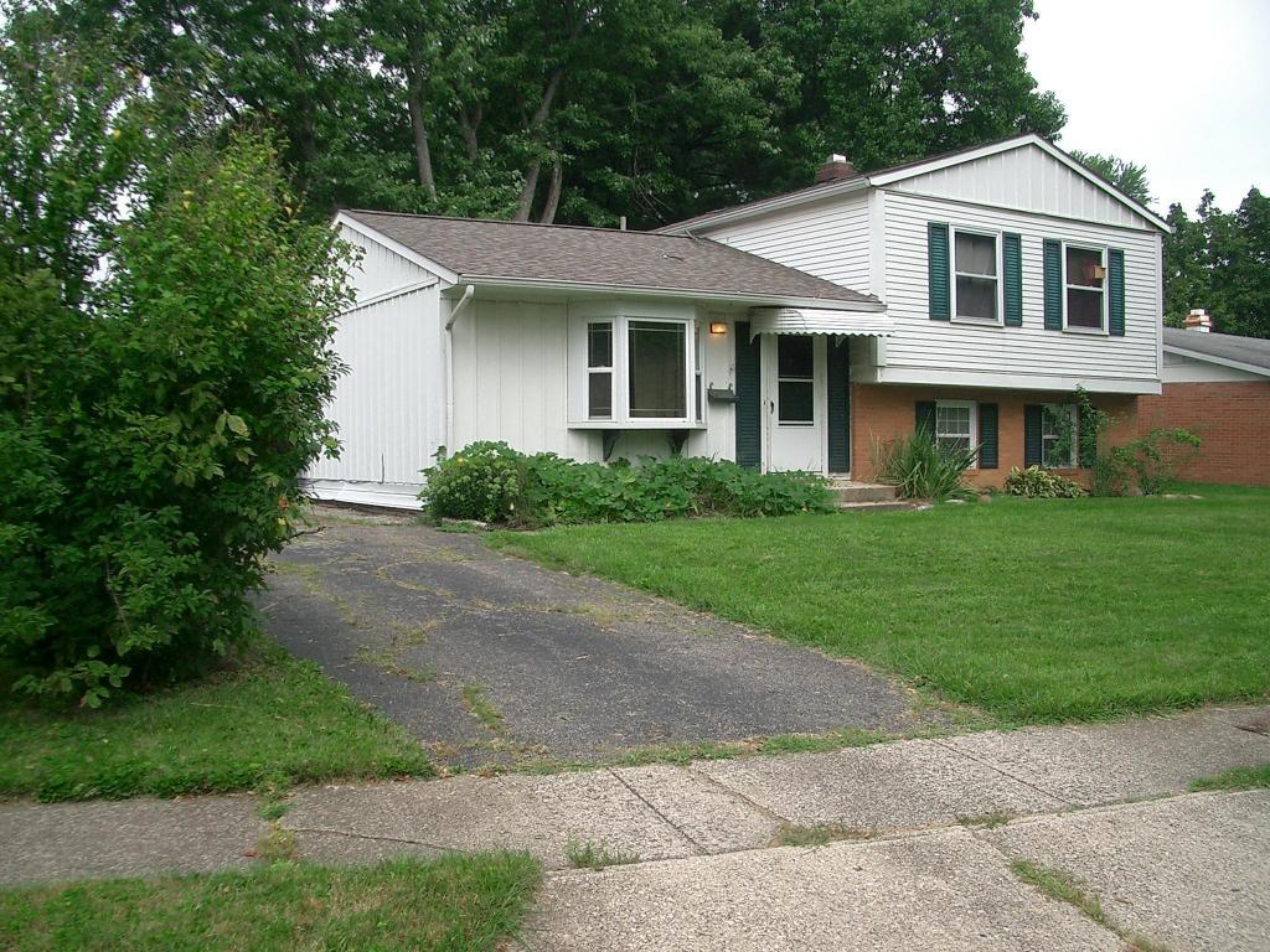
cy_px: 476
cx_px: 635
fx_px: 1284
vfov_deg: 40.7
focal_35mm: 35
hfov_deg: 52.6
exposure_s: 1/160
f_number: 4.3
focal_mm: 5.8
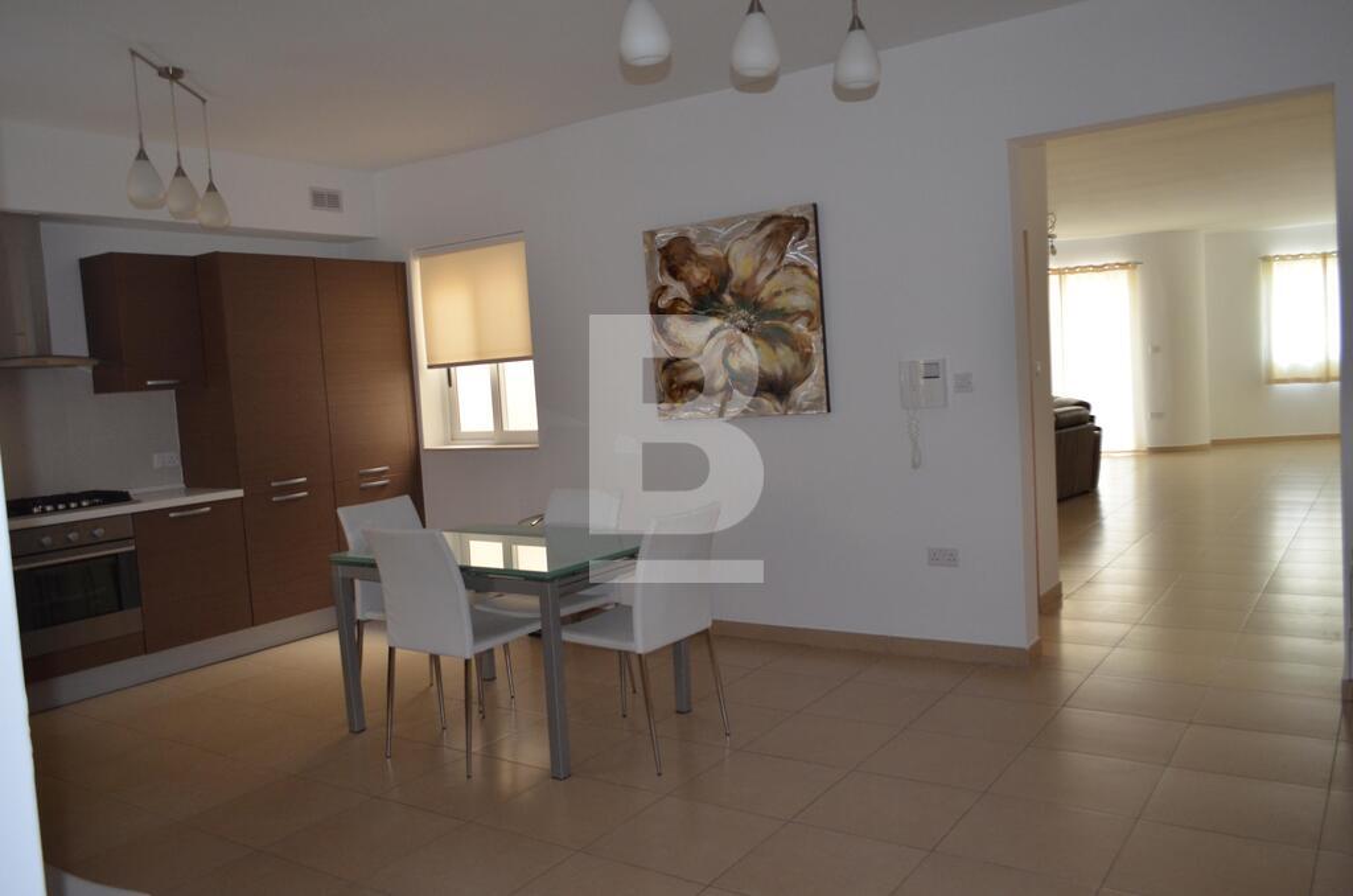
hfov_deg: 67.5
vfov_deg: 47.7
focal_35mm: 27
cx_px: 676
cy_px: 448
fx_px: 1013
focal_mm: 18
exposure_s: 1/60
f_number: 3.5
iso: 800
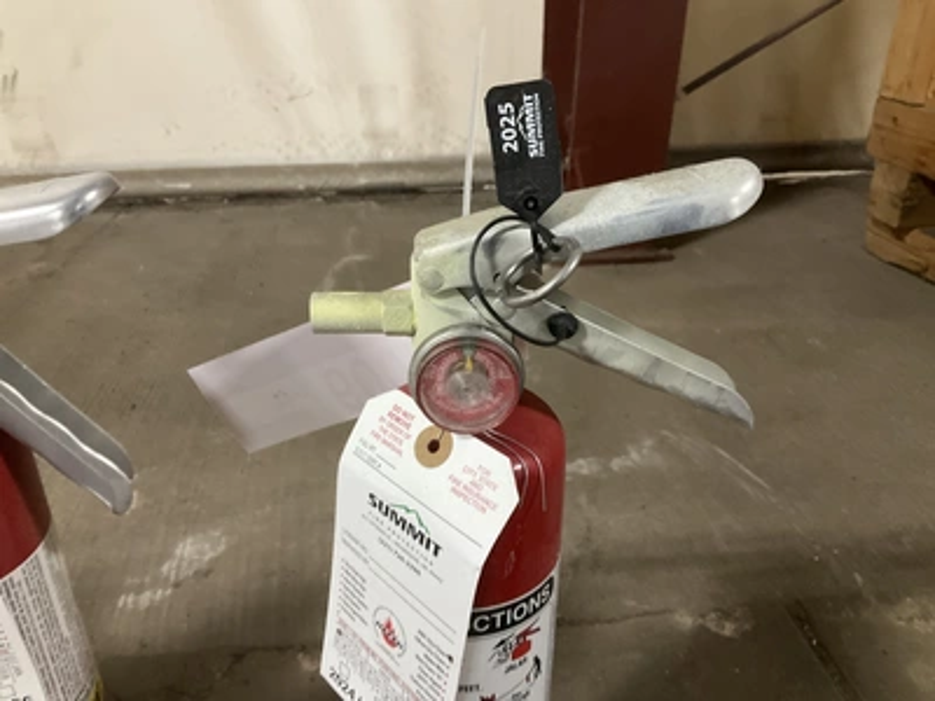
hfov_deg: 61.7
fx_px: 783
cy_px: 350
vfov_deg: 48.2
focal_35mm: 29
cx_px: 468
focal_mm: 3
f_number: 1.8
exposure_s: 1/40
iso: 200
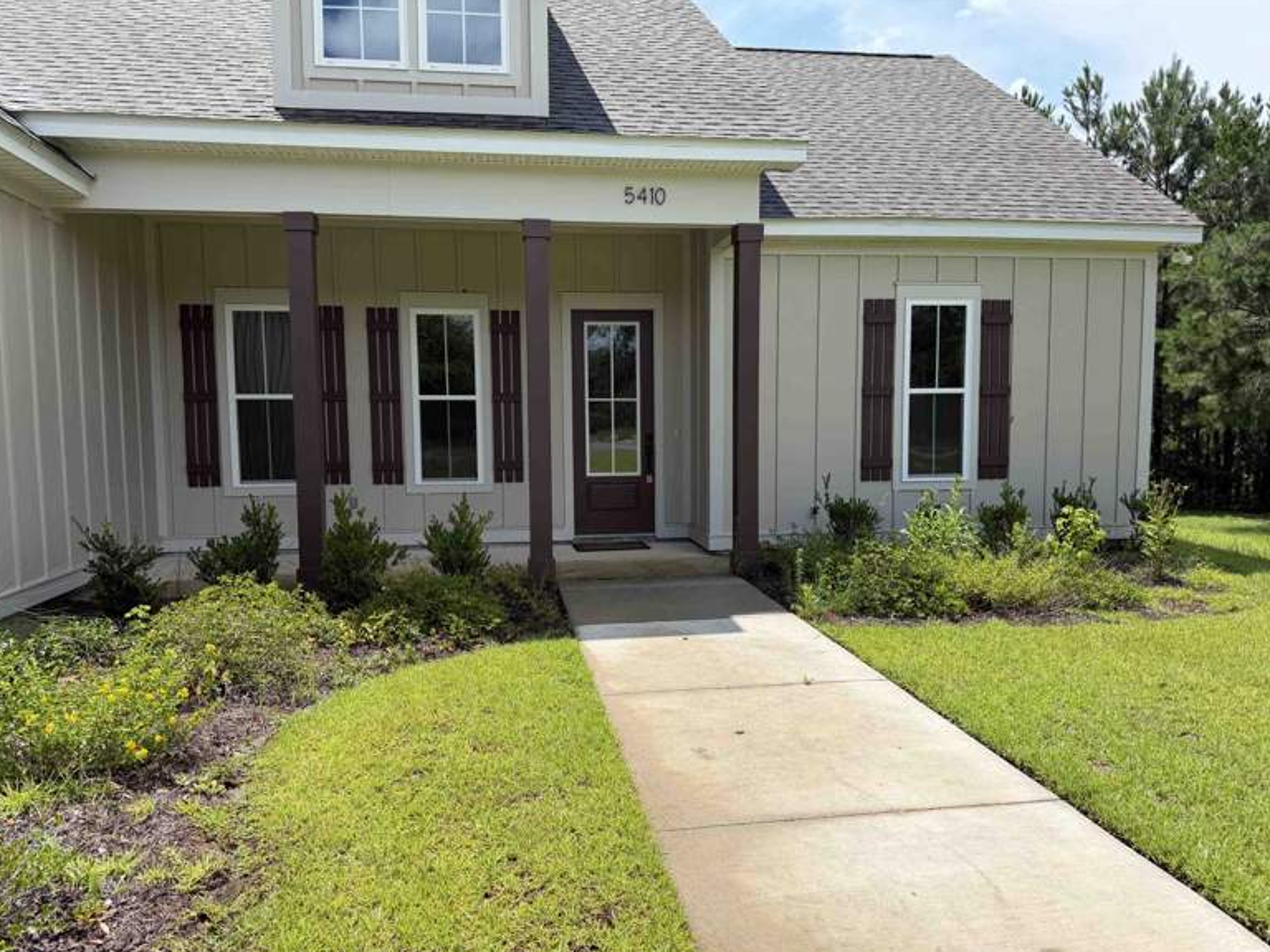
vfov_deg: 54.9
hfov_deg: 69.4
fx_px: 917
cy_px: 489
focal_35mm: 25
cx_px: 623
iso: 80
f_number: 1.78
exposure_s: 1/3425
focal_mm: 6.76
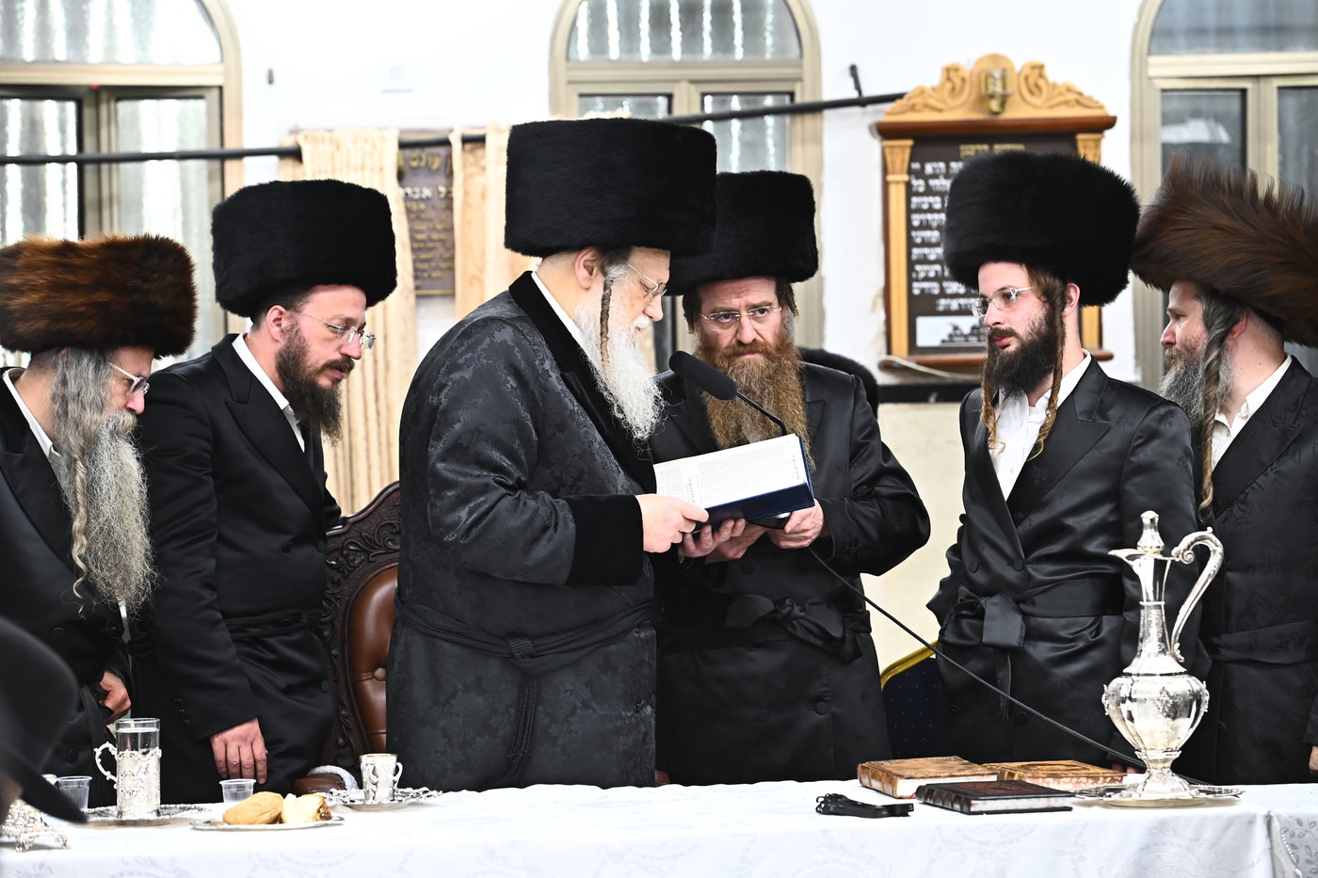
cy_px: 439
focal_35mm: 125
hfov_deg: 16.4
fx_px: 4576
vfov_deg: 11.0
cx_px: 659
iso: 1600
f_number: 5
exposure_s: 1/200
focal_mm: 125
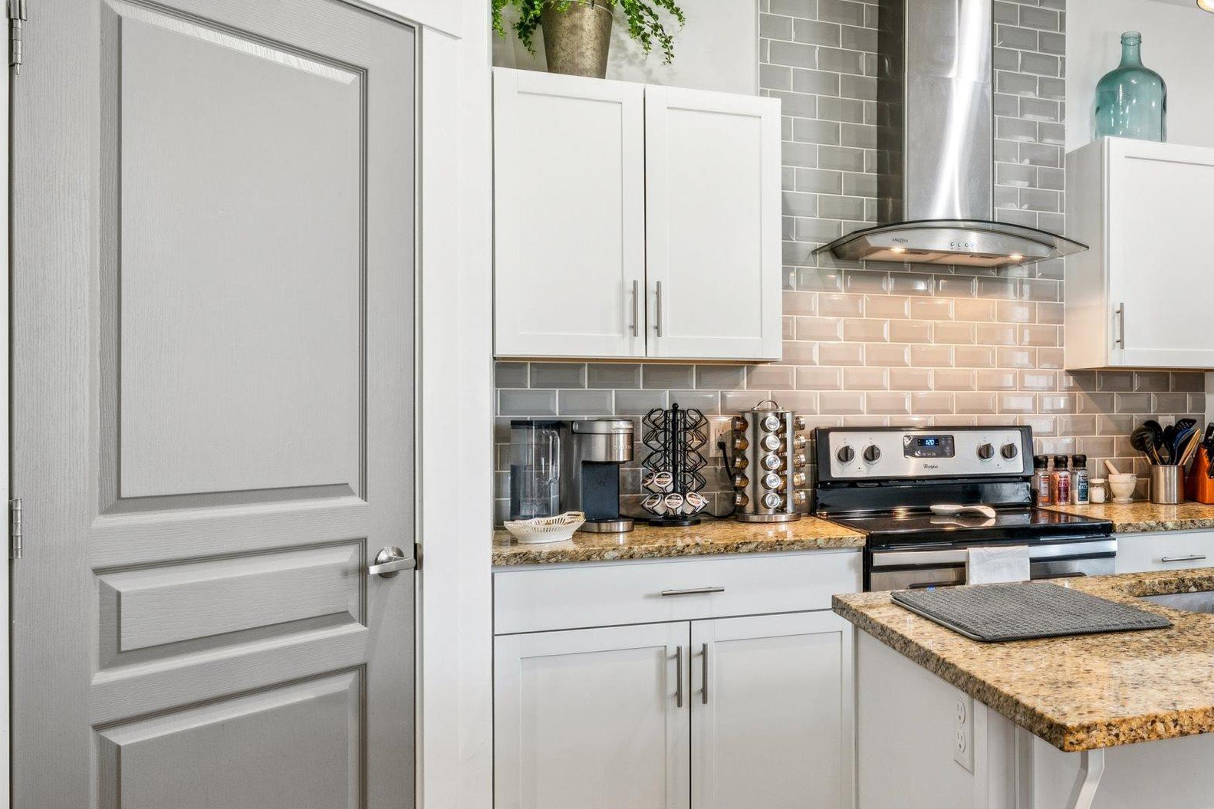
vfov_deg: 39.7
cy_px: 410
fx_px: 1119
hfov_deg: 52.4
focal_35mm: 33
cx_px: 1009
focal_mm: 17.1
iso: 400
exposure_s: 1/6
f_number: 13
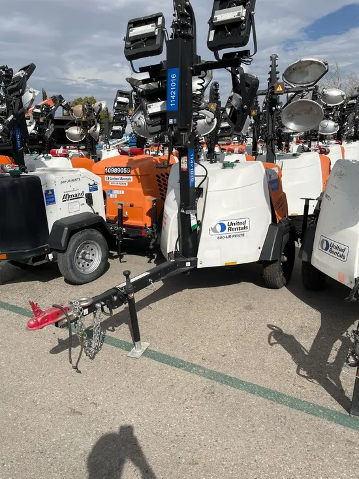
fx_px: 359
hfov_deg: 53.1
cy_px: 240
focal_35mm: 26
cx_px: 180
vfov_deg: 67.3
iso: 50
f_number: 1.6
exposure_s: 1/7353
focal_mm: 5.1
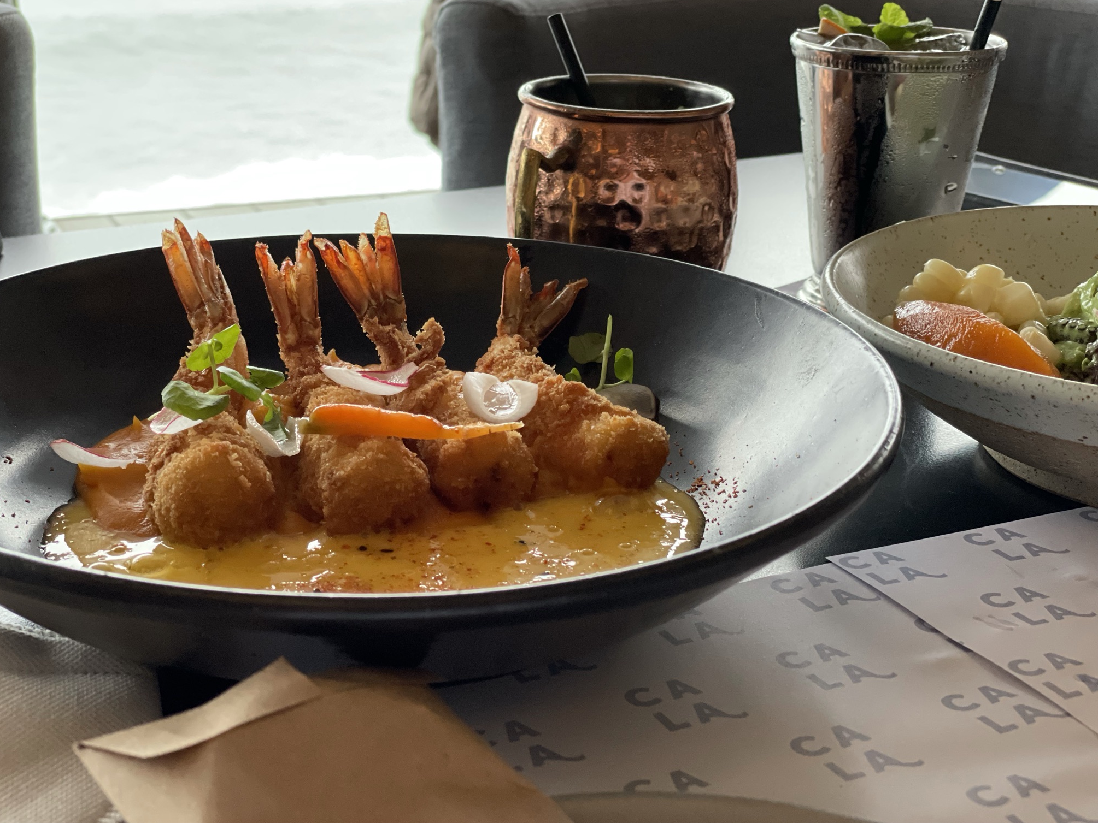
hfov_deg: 36.2
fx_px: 1681
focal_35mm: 53
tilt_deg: -19.6
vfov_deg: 27.5
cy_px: 405
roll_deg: -2.6
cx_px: 539
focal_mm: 6
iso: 250
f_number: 2
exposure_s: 1/40
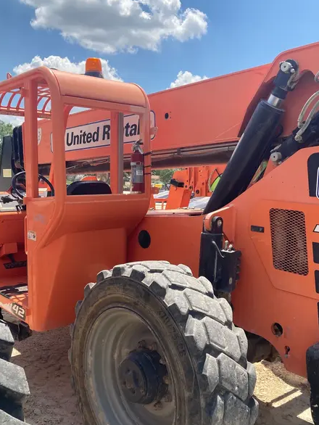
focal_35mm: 35
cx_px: 162
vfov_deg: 52.6
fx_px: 430
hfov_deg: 40.7
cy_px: 230
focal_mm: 3.99
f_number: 1.8
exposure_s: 1/1517
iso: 20
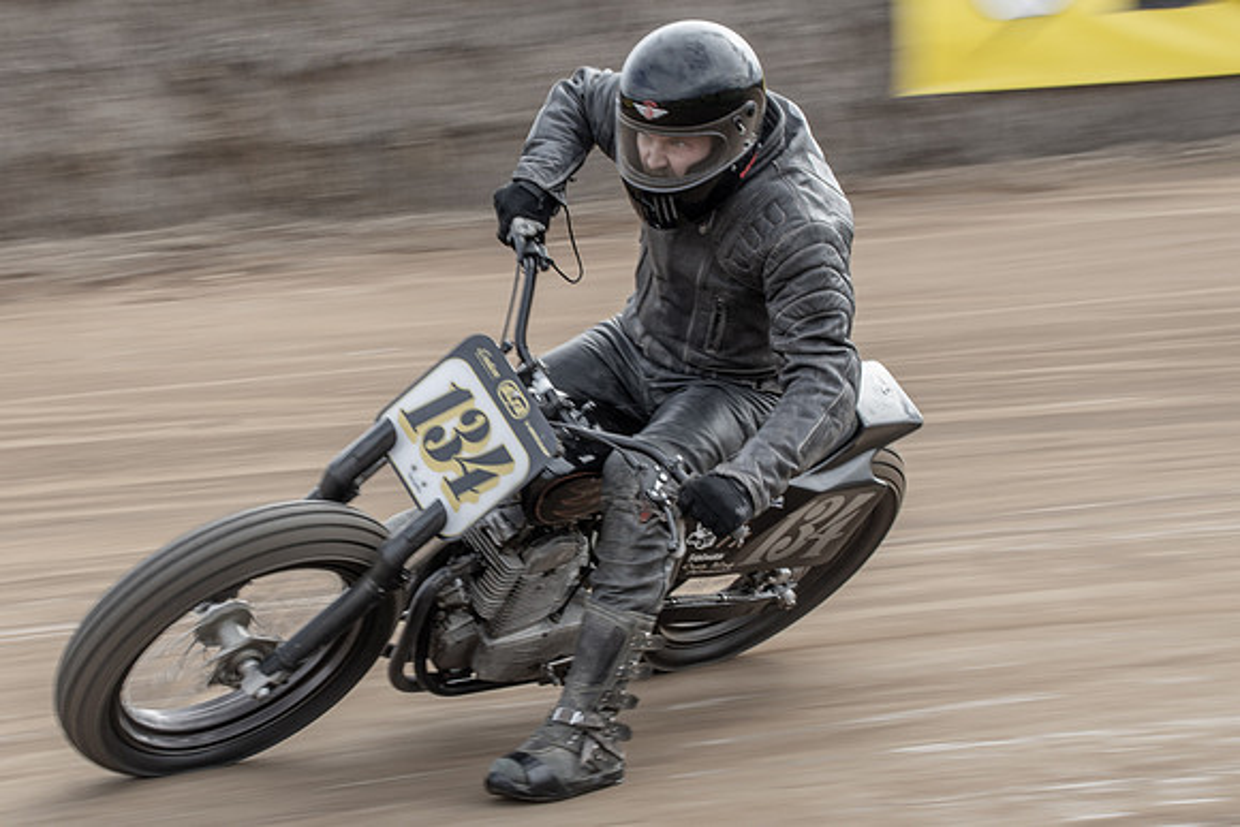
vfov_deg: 10.2
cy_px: 347
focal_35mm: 135
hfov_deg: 15.1
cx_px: 419
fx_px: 4657
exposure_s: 1/100
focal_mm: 66
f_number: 11
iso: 200
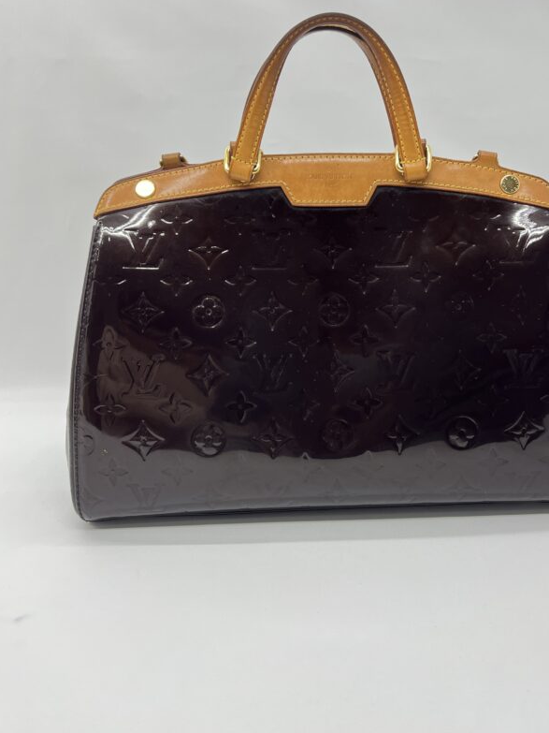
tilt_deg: -16.1
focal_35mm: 34
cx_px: 340
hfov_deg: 41.5
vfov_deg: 53.6
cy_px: 291
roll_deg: -0.5
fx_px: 719
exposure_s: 1/100
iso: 50
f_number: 1.5
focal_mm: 5.7
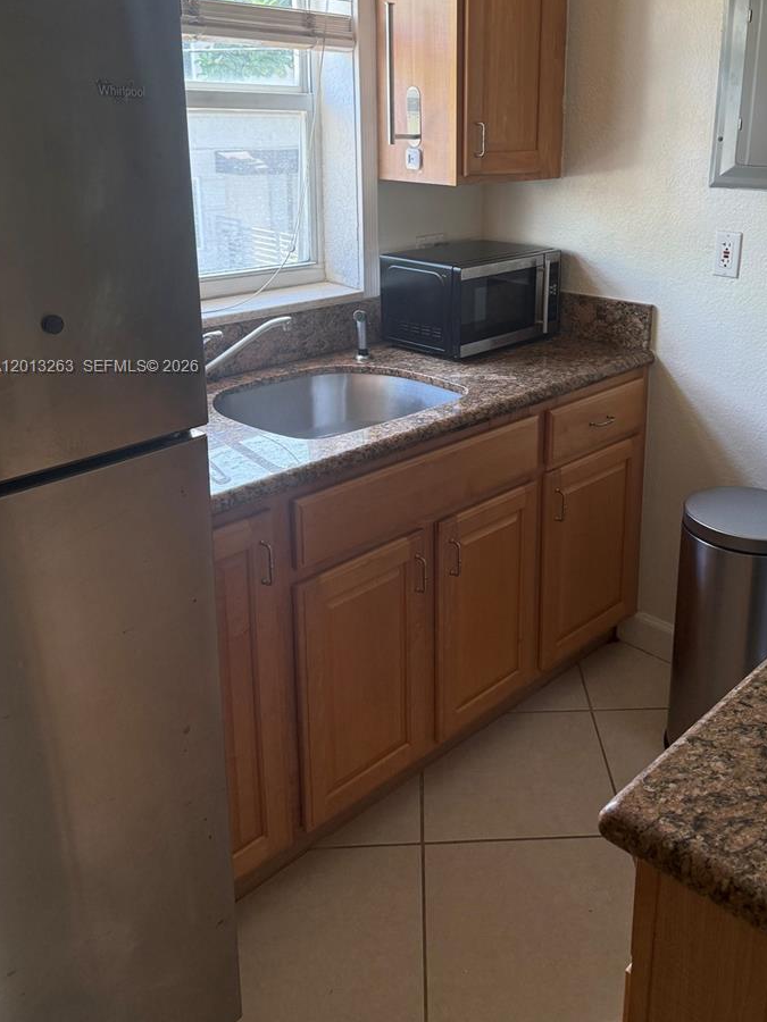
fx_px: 945
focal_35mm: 32
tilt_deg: -13.7
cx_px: 500
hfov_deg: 43.6
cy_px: 368
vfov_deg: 56.0
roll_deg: -1.5
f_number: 1.78
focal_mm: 6.76
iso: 200
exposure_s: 1/144
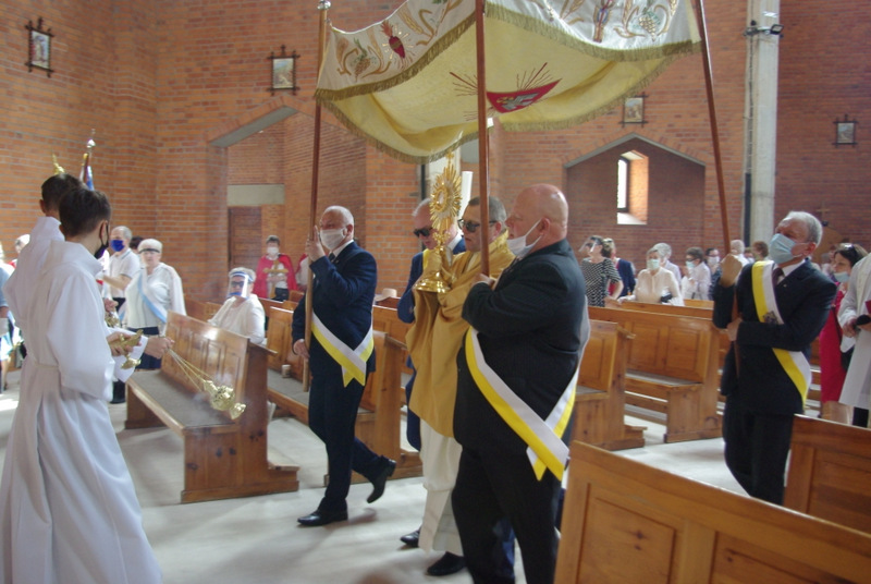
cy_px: 292
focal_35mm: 36
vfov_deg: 37.0
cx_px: 436
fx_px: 872
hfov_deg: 53.1
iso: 800
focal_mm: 24
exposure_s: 1/90
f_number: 4
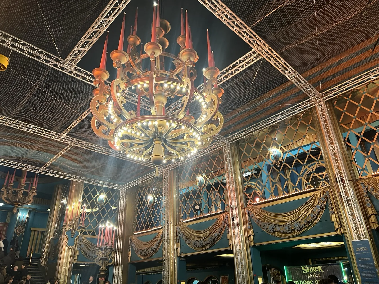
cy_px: 142
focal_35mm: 26
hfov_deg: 67.3
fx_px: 285
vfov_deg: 53.1
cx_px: 190
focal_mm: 5.7
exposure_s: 1/50
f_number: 1.5
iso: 200
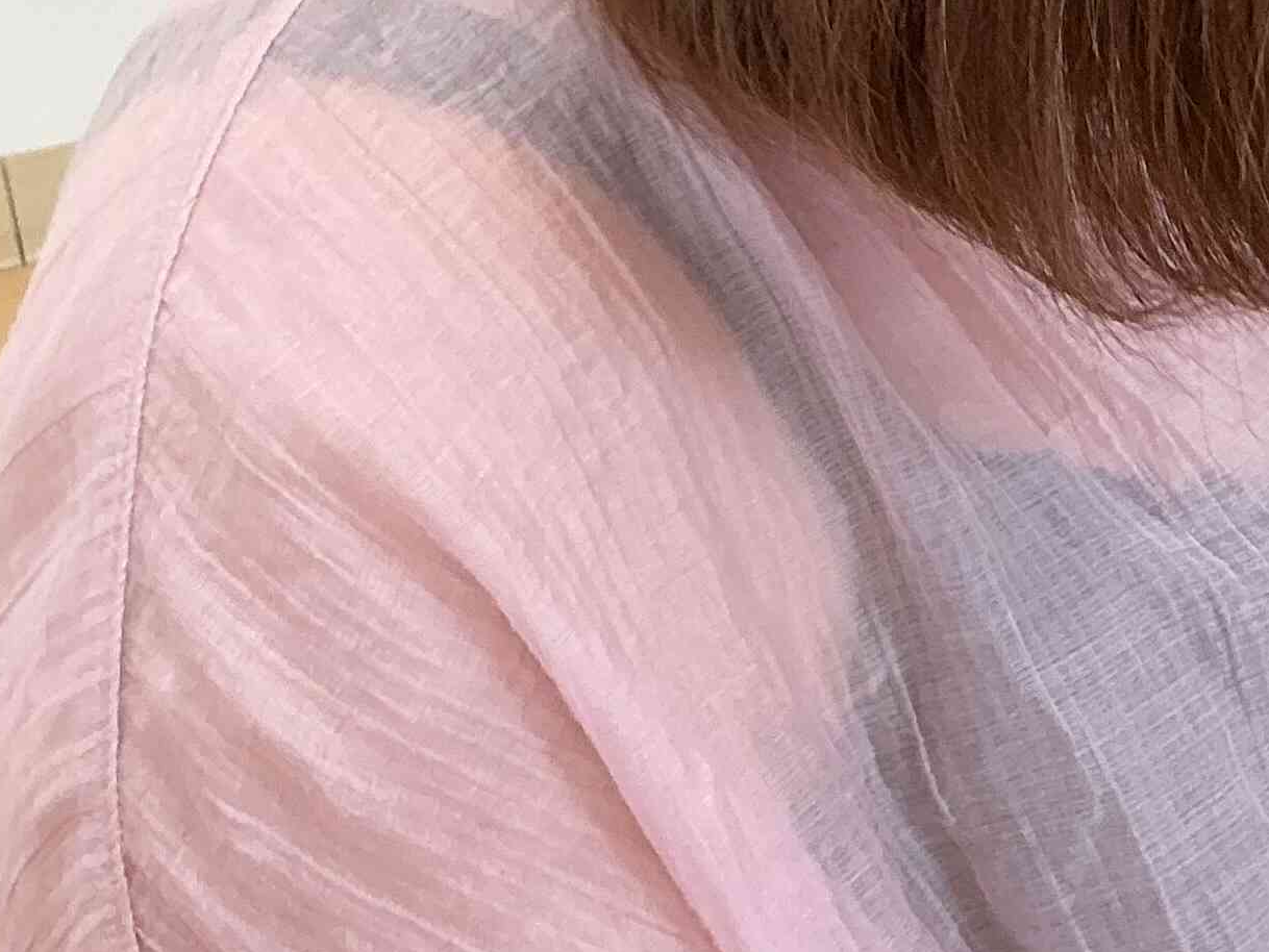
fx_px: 3520
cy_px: -77
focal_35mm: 96
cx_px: 1942
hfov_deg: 18.1
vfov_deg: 15.0
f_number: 1.8
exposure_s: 1/60
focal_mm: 3
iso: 40
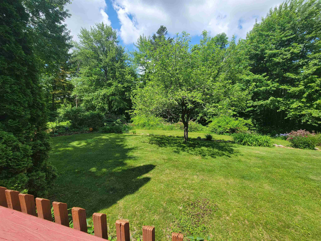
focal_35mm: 13
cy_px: 120
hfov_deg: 106.2
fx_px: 121
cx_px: 160
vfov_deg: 89.9
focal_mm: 2.2
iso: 50
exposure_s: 1/1108
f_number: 2.2
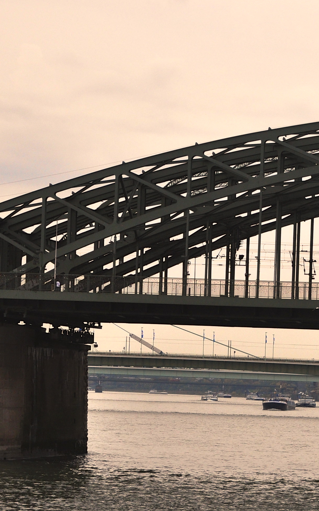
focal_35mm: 161
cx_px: 381
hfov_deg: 8.1
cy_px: 357
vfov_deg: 13.0
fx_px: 2240
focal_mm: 48
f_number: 8
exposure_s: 1/250
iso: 400
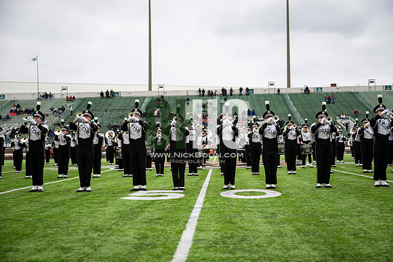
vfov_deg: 31.2
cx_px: 196
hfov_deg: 45.4
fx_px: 470
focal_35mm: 43
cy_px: 131
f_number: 2.8
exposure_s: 1/500
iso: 100
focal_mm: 43
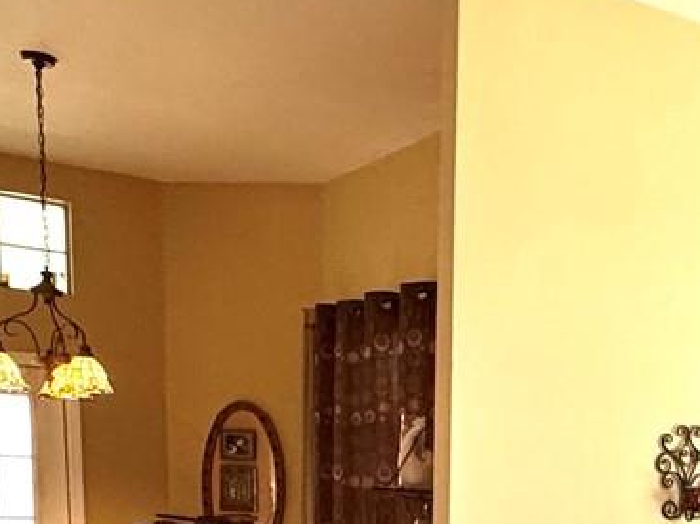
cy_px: 728
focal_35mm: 61
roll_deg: -3.7
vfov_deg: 21.2
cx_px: 635
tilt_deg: -11.7
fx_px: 1233
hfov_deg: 30.3
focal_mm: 2.22
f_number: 2.2
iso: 250
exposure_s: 1/60
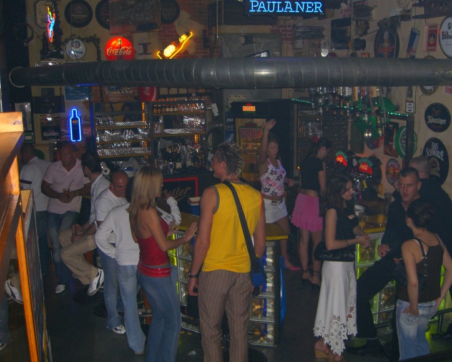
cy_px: 179
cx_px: 244
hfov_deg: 44.8
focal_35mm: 41
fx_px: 548
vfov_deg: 36.5
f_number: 2.8
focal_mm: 7.9
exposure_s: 1/60
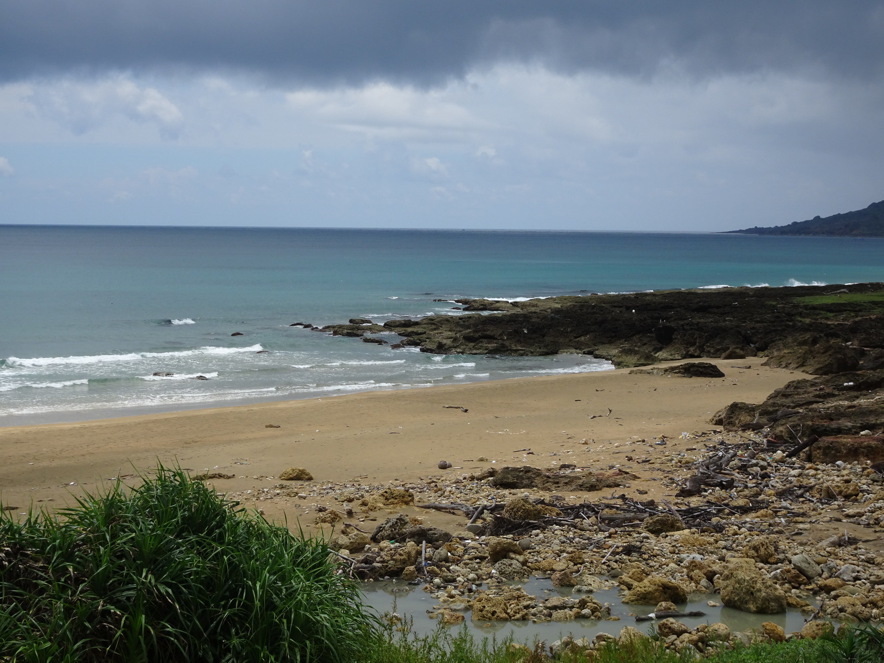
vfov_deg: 19.6
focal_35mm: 75
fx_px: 1915
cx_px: 442
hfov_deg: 26.0
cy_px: 332
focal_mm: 12.87
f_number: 5
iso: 80
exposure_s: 1/800
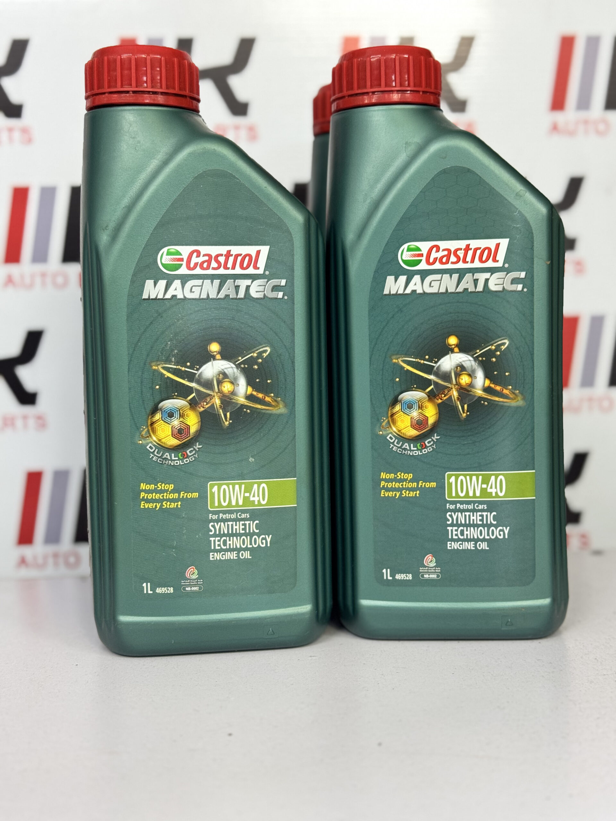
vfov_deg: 39.7
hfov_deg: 30.3
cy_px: 410
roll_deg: +1.2
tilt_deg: -4.6
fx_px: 1139
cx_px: 308
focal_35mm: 48
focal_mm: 6.76
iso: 125
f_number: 1.78
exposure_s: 1/50
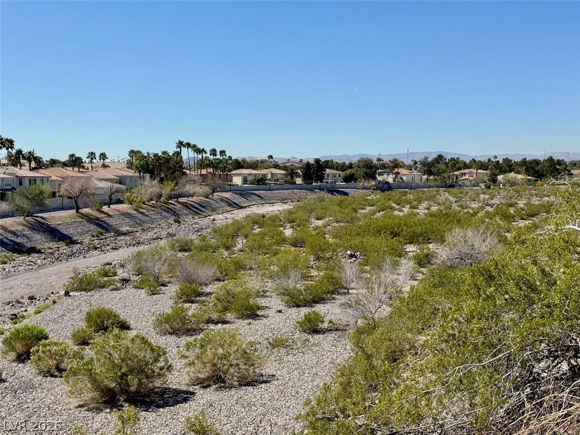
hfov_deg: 39.7
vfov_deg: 30.3
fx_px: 804
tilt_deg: -1.2
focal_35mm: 48
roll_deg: -0.2
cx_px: 290
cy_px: 218
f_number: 1.78
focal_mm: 6.76
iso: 64
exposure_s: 1/6024
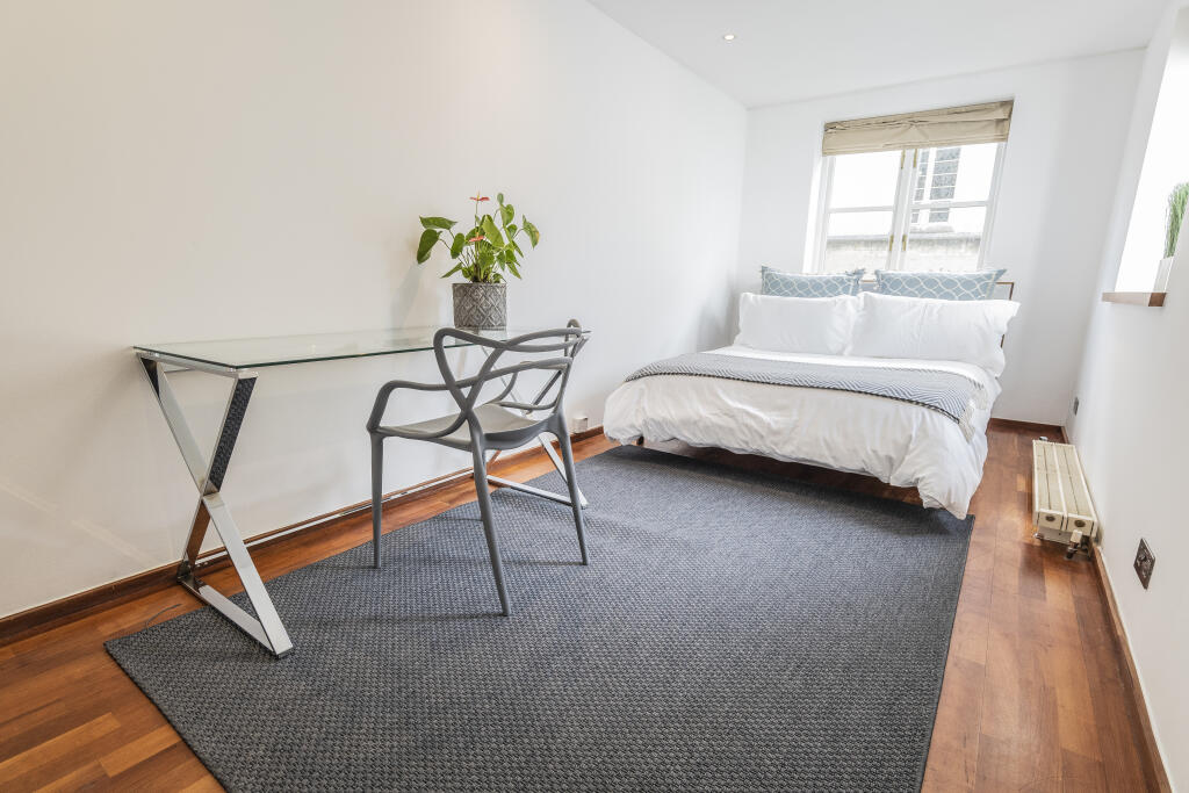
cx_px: 594
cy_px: 396
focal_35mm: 16
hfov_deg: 96.7
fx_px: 528
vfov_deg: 73.8
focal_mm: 16
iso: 640
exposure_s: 1/40
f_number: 6.3
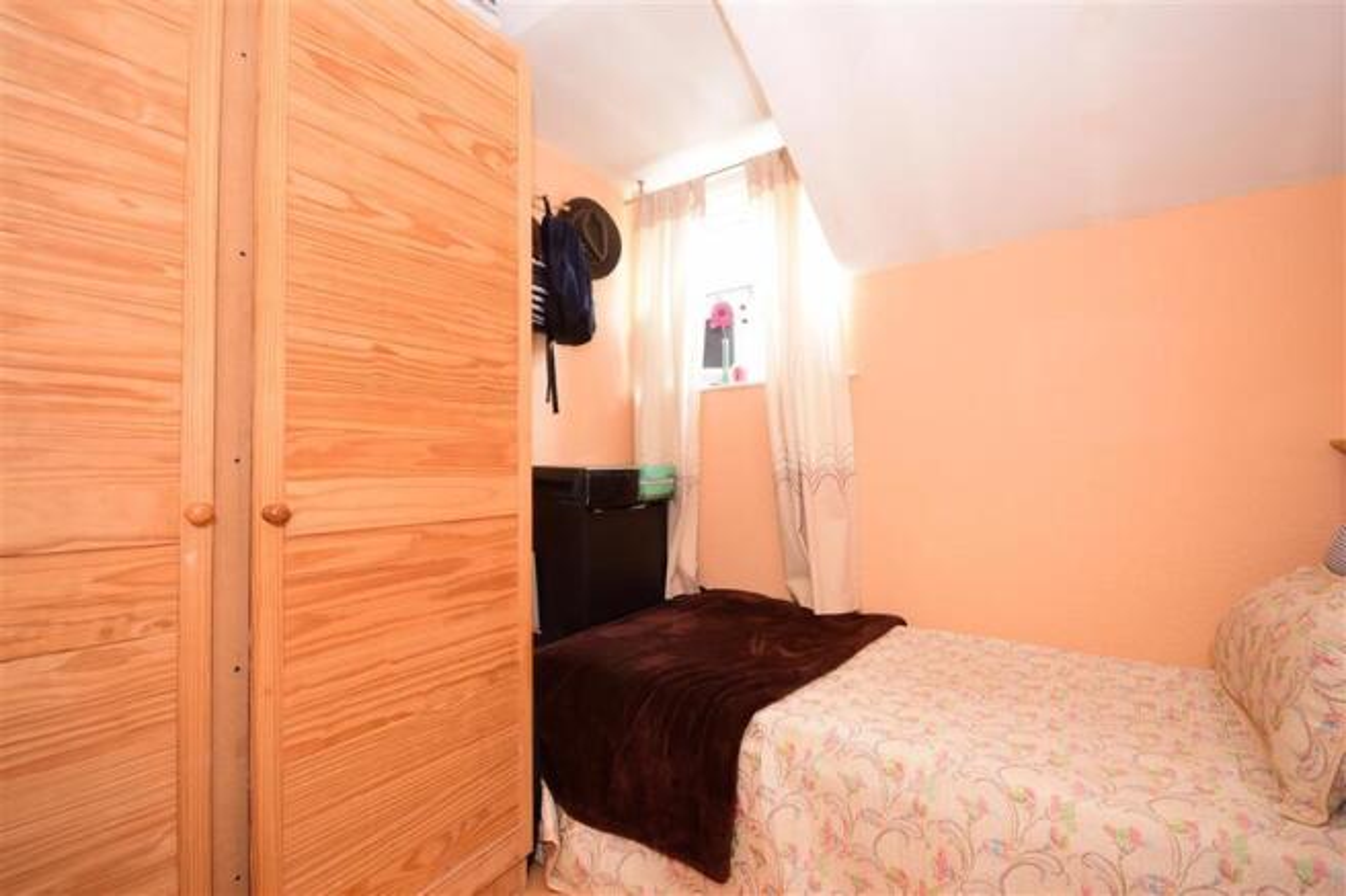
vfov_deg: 77.3
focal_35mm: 15
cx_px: 673
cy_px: 448
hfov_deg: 100.4
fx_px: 561
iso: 400
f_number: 8
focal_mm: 10
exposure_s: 1/3
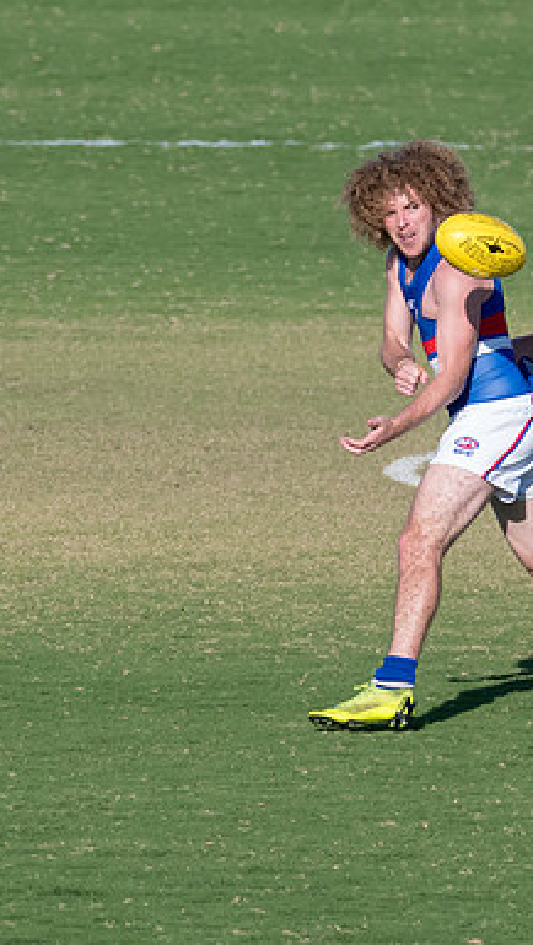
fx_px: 26718
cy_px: 405
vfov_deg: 2.0
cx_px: 332
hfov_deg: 1.1
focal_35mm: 1065
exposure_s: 1/3200
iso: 800
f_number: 7.1
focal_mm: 280
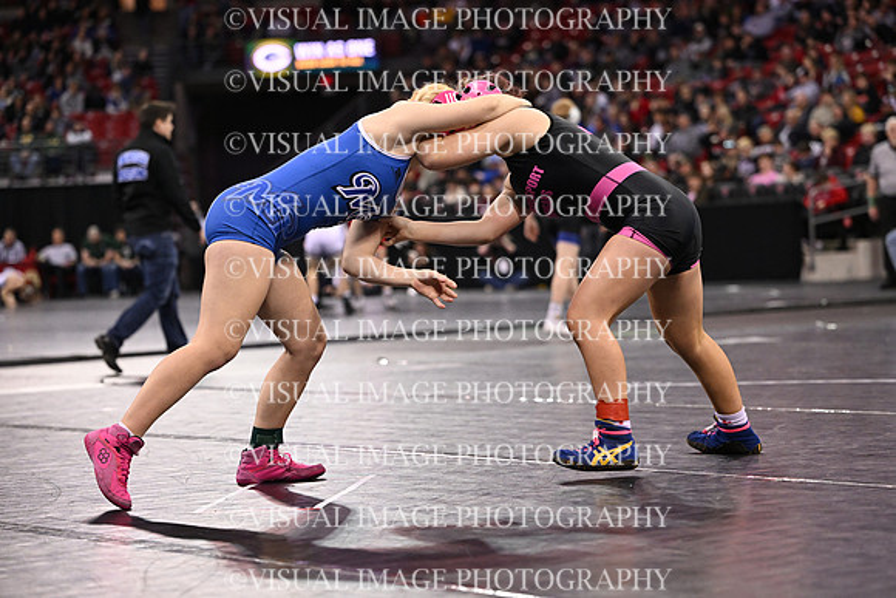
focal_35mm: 99
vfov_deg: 13.8
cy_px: 299
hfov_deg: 20.6
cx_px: 448
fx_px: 2464
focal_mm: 99
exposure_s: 1/1000
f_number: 3.2
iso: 4000
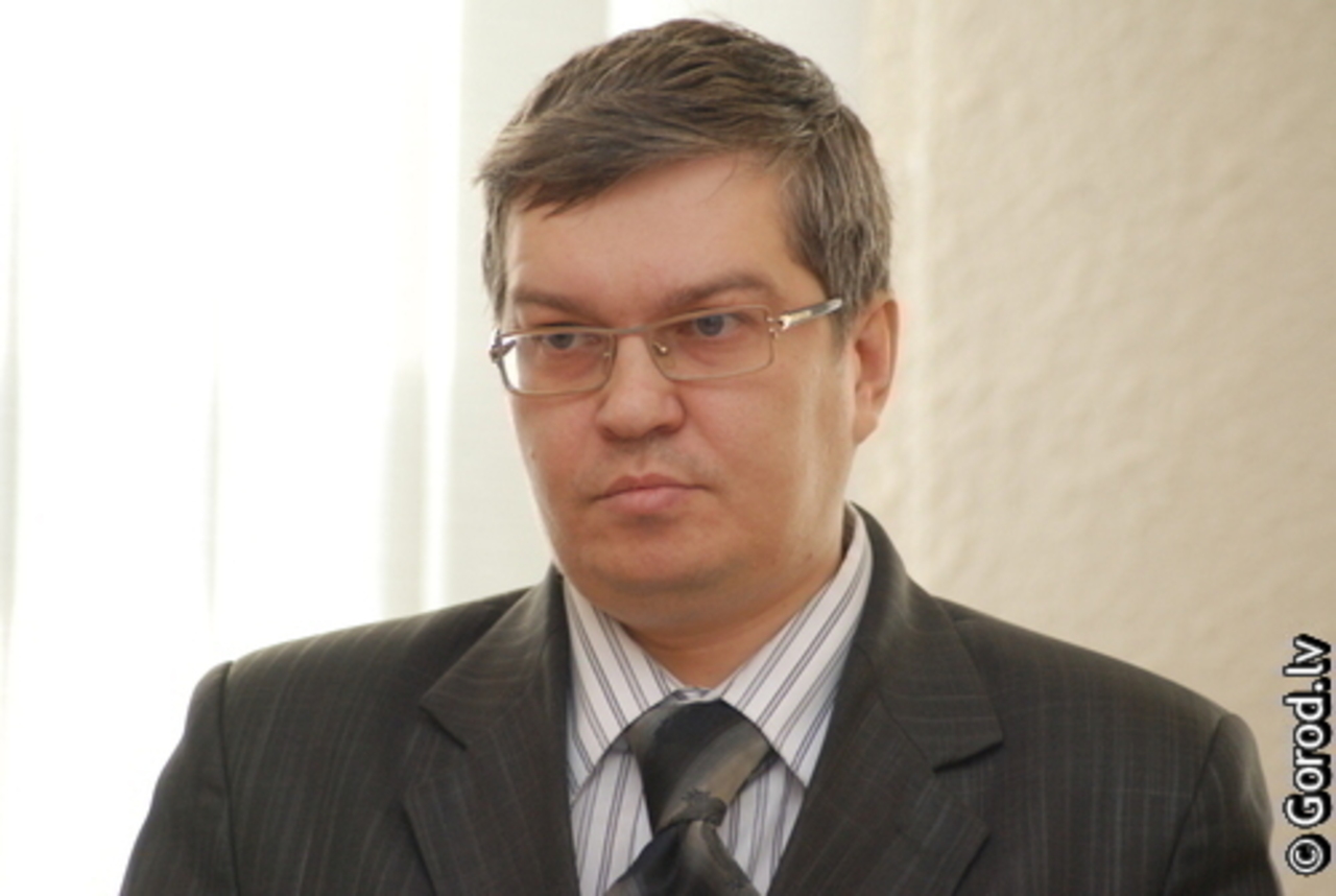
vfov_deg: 5.1
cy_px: 448
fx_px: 10036
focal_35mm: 270
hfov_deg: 7.6
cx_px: 668
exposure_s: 1/180
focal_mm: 180
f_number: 4.8
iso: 1000
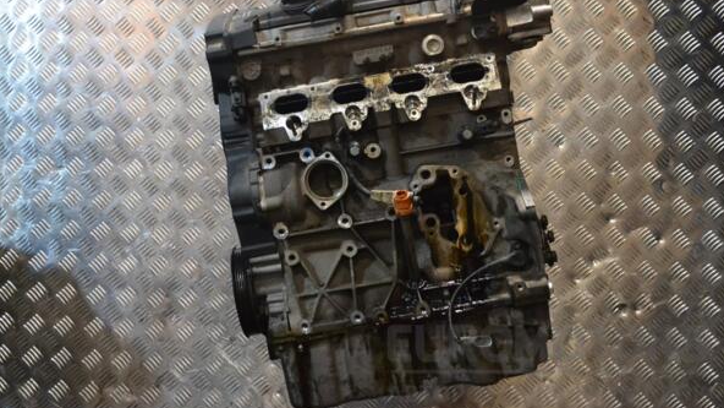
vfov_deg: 23.5
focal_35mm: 51
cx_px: 364
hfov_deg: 40.6
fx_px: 979
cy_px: 180
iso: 3200
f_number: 5.6
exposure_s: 1/125
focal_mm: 32
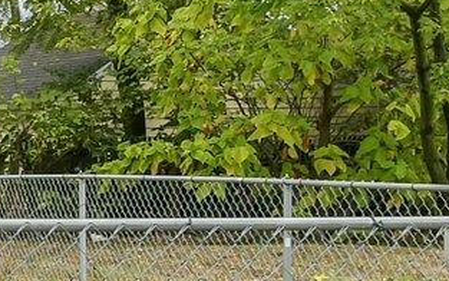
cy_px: 91
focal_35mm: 140
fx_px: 1714
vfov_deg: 9.4
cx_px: -683
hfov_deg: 11.7
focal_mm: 14
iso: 640
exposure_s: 1/400
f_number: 7.1
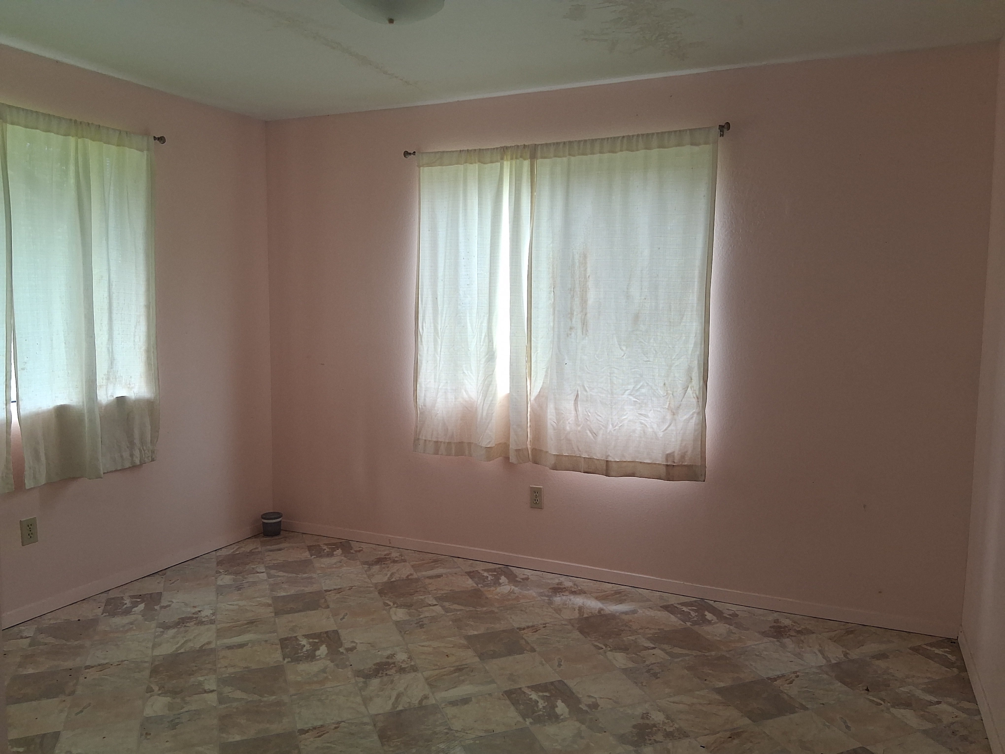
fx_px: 755
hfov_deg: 67.3
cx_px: 502
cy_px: 377
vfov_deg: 53.1
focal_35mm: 26
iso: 250
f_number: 1.8
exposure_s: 1/120
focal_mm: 3.98
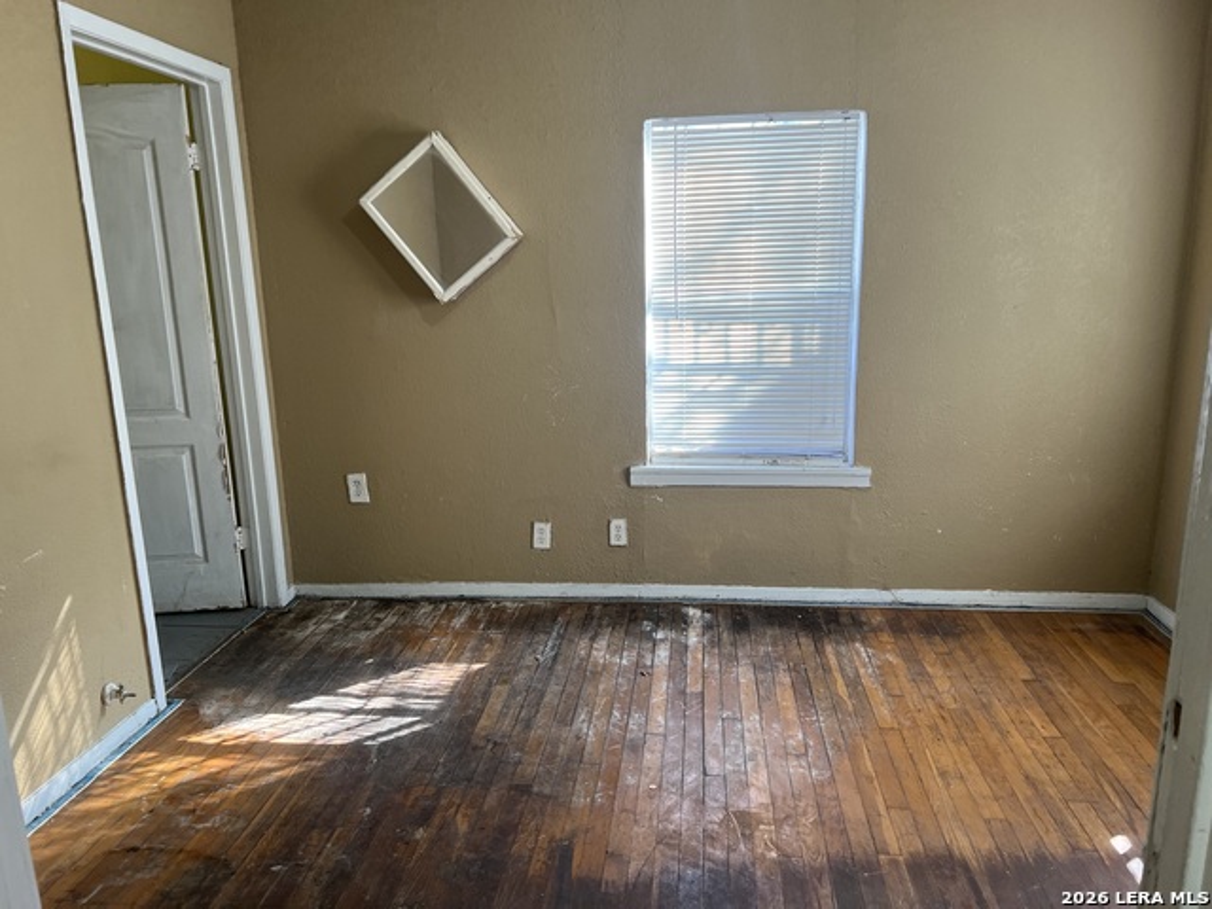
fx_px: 910
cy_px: 454
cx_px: 606
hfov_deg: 67.3
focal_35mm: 26
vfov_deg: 53.1
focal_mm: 5.7
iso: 80
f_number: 1.5
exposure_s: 1/120
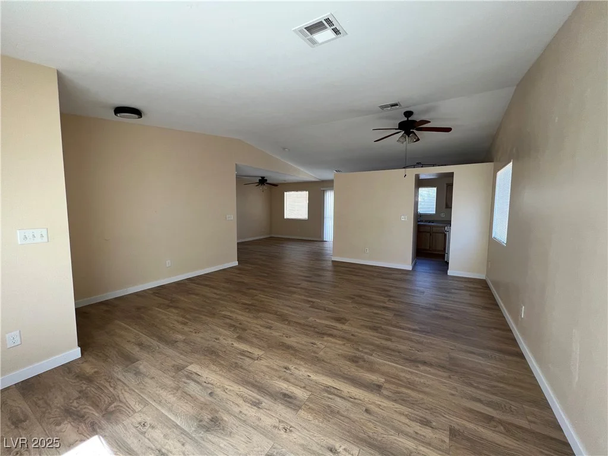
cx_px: 304
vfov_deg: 89.9
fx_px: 228
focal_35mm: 13
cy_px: 228
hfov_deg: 106.2
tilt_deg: -4.9
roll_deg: -0.2
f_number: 1.8
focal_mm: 1.57
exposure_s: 1/99
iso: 125
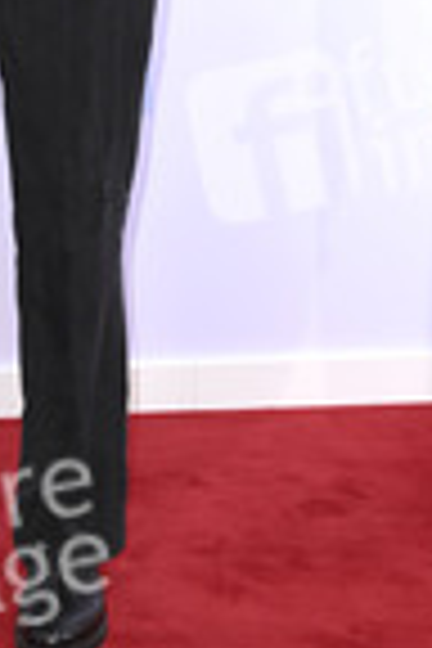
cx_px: 9
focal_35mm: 111
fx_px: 1998
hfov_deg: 12.2
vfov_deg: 17.6
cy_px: -108
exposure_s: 1/250
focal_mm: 40
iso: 400
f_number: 6.3
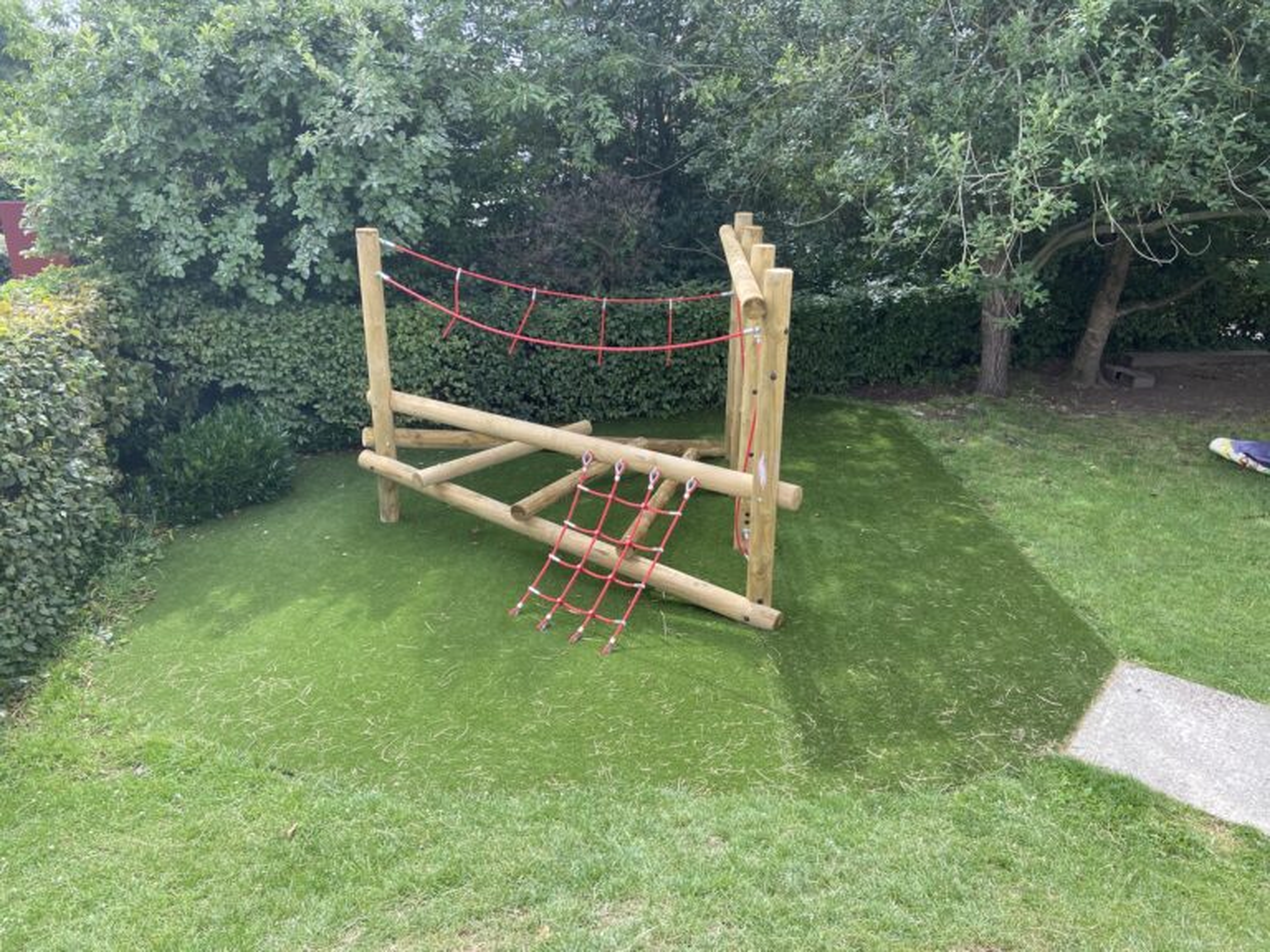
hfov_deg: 67.3
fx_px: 954
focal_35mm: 26
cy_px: 476
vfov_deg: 53.1
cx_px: 635
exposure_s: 1/444
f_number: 1.8
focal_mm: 4.25
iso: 32
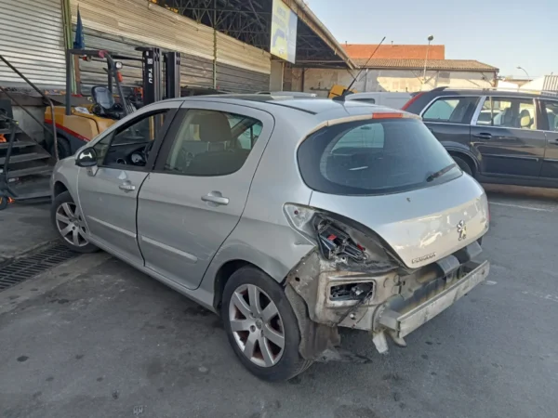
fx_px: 451
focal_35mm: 28
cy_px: 209
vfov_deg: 49.7
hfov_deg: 63.4
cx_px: 279
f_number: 2.2
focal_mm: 3.46
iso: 100
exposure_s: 1/144
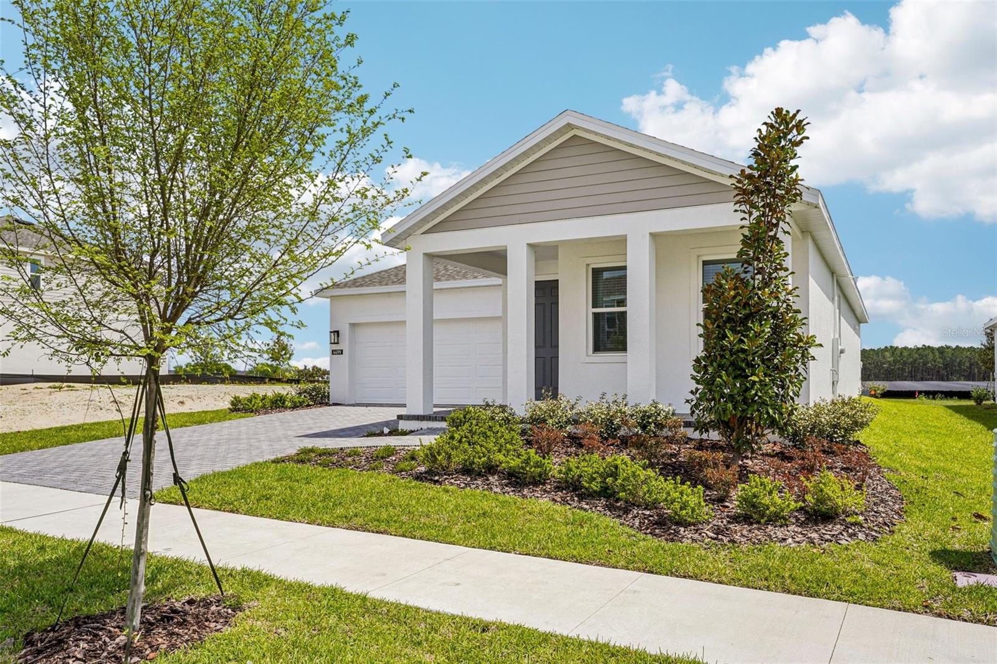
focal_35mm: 28
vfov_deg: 46.4
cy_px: 332
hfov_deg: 65.5
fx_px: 775
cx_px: 498
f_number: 20
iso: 100
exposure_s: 1/60
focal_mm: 28
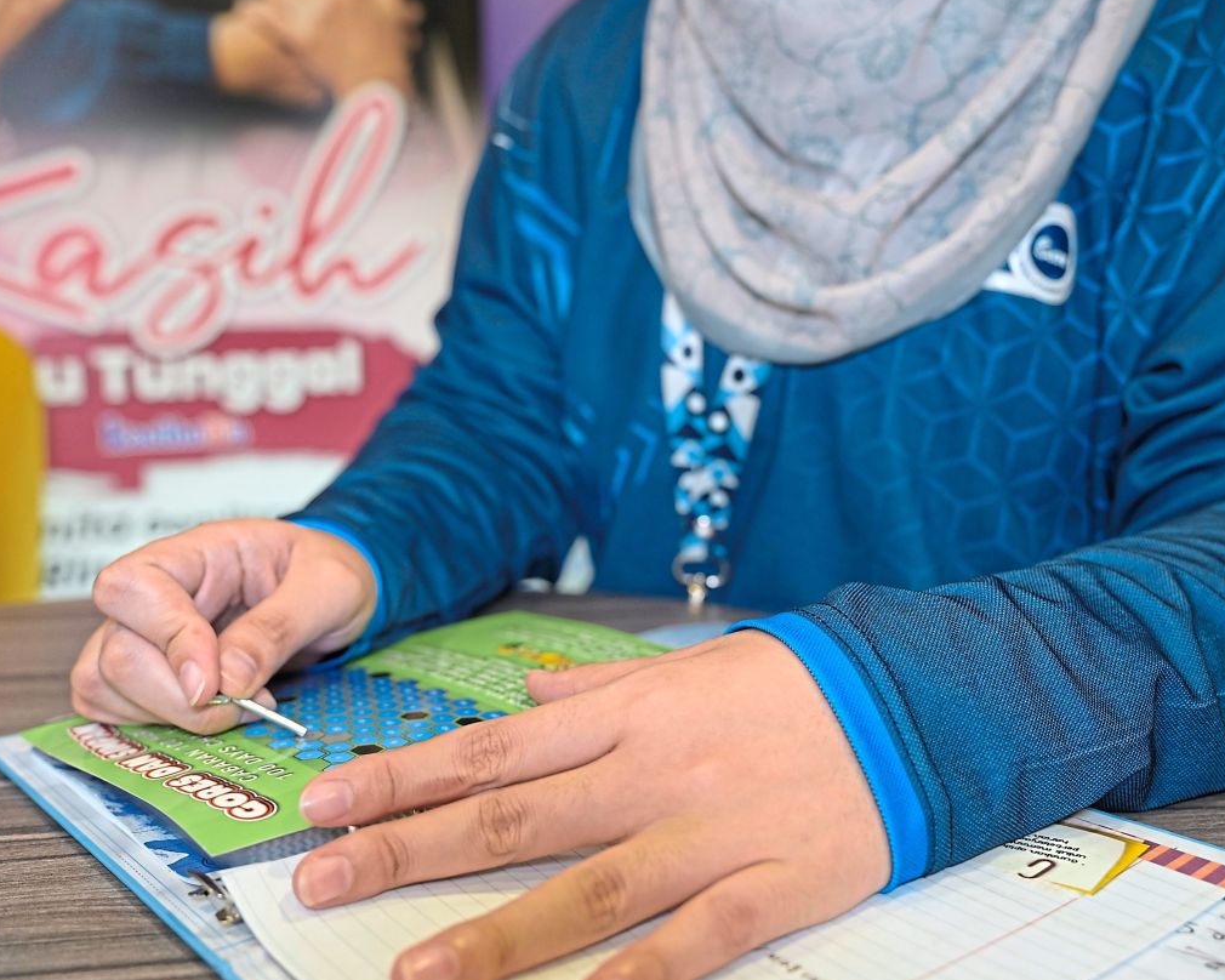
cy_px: 490
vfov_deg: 39.2
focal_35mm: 38
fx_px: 1378
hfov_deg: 47.9
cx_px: 552
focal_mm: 33
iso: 1250
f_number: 4
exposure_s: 1/160
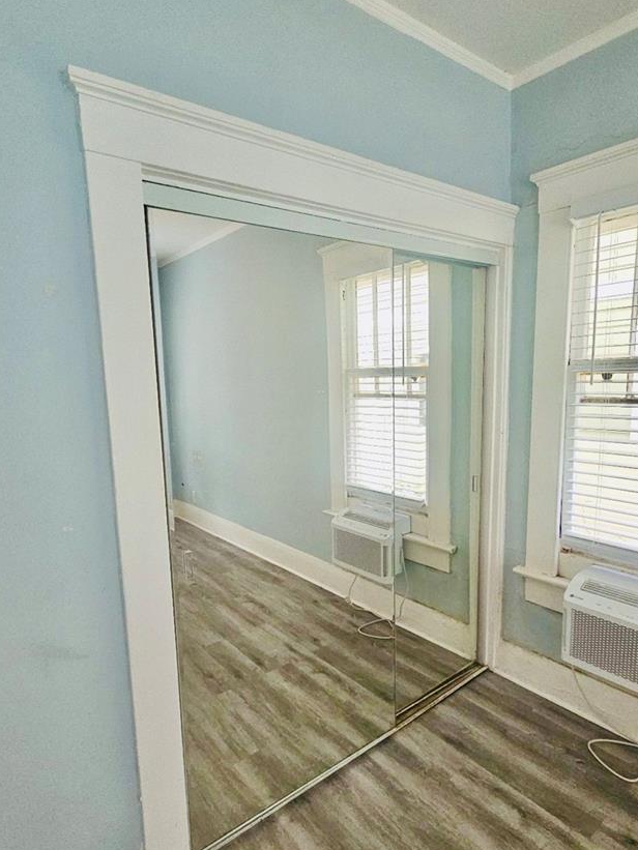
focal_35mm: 19
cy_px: 449
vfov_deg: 84.6
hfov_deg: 68.7
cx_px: 324
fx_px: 467
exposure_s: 1/60.2
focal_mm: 2.2
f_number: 2.2
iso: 74
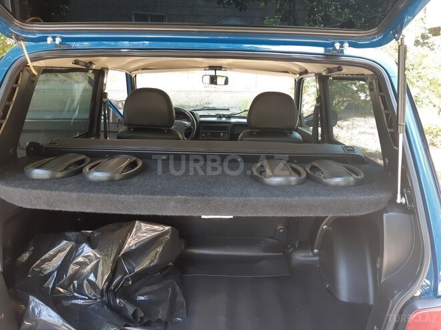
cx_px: 220
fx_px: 331
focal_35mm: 26
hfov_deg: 67.3
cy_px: 165
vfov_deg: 53.1
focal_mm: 3.93
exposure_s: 1/50
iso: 50
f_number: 1.7
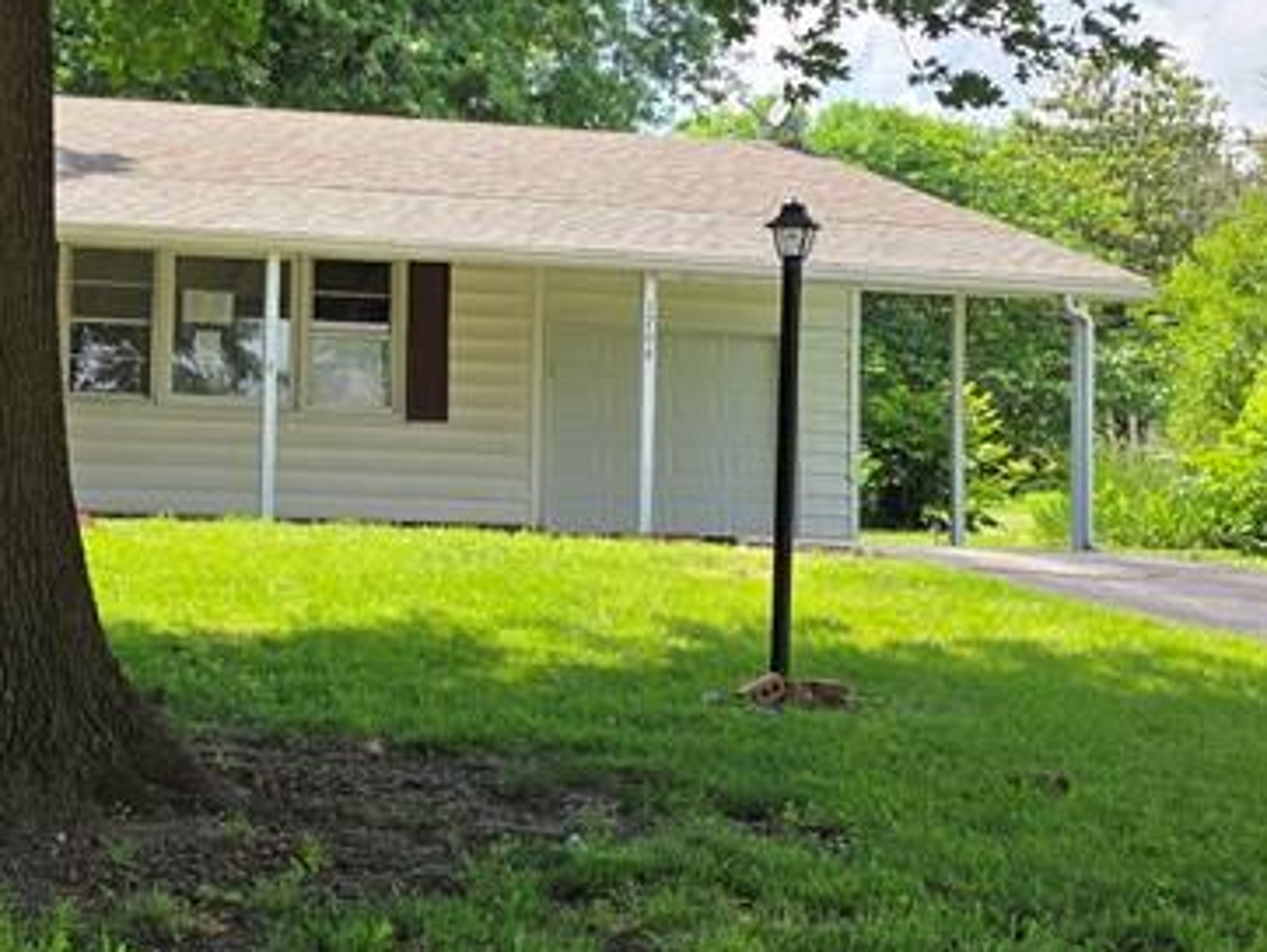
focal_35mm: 65
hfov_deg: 28.8
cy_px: 434
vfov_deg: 22.6
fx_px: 2381
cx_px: 168
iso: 80
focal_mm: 6.3
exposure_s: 1/3336
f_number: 1.7
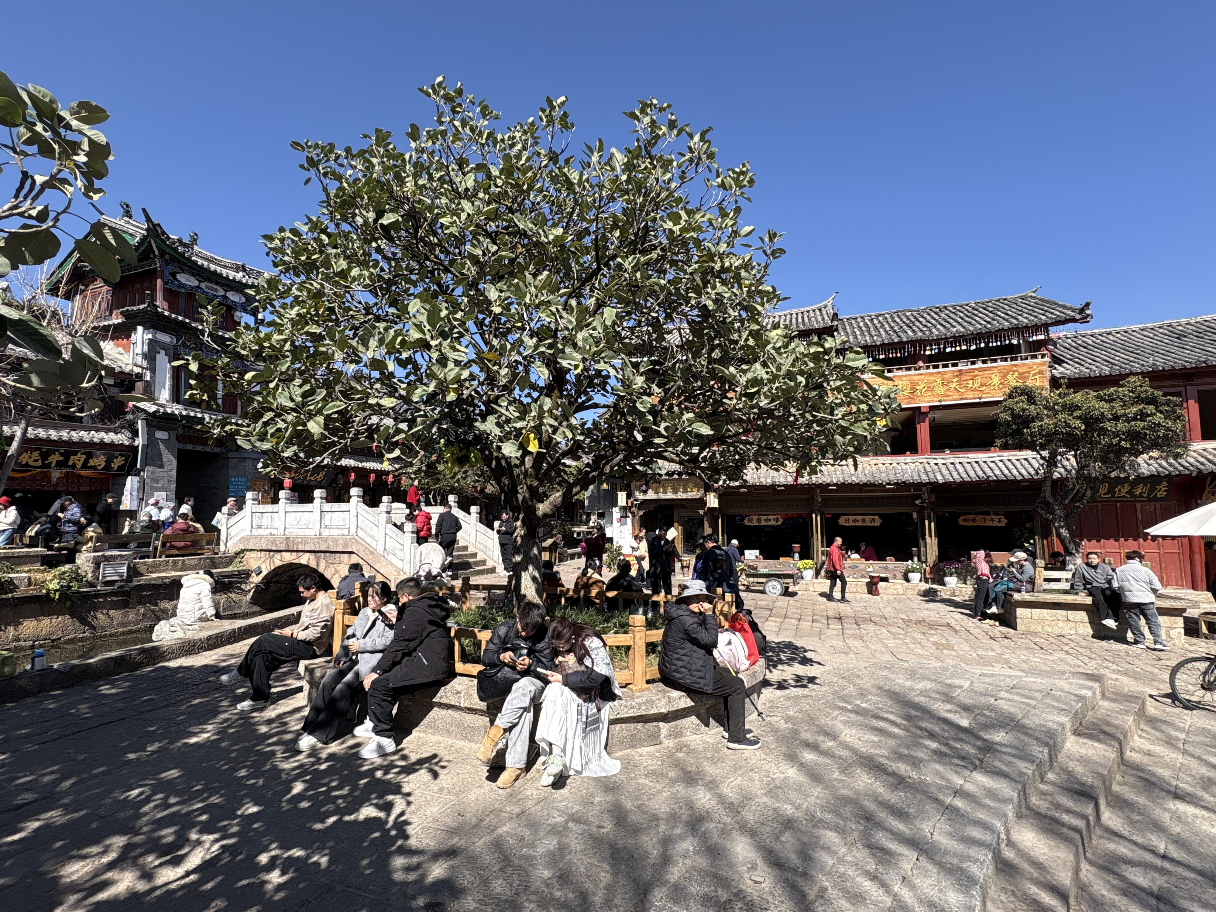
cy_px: 471
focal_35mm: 17
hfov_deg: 91.0
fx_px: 597
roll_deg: +0.4
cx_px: 585
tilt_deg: +5.1
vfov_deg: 74.7
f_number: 2.2
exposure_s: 1/1178
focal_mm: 2.22
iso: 50
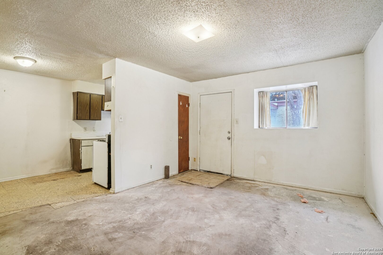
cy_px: 128
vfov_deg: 73.7
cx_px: 192
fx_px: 170
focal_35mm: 16
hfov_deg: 96.7
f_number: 8
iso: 400
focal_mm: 16
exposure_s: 1/4
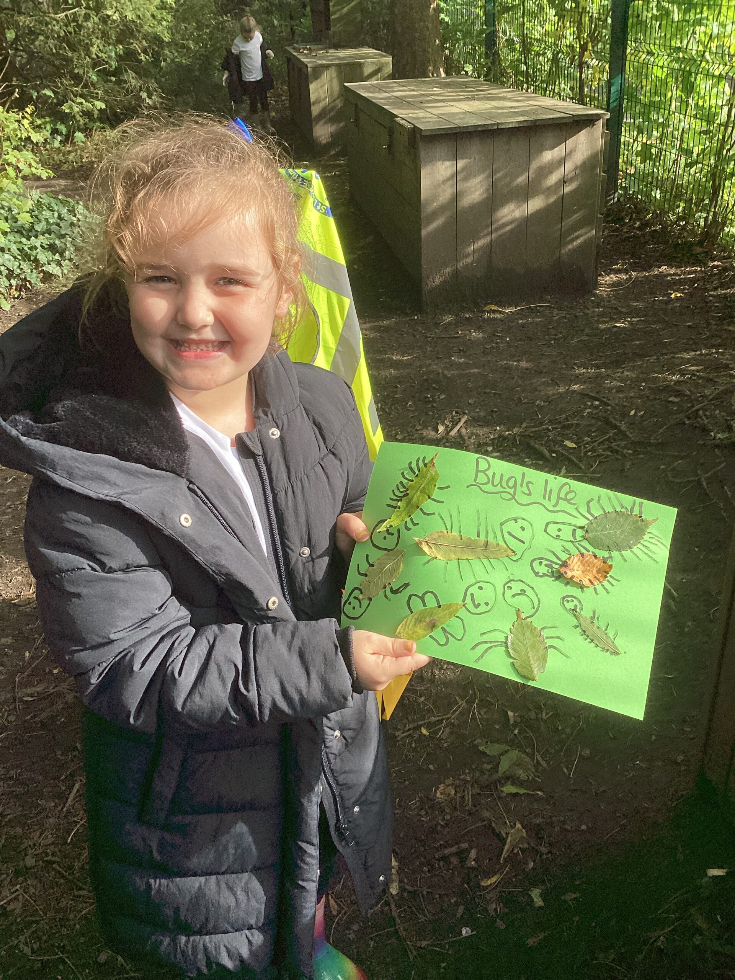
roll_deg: +6.3
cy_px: 490
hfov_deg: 45.4
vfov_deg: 58.4
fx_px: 878
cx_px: 368
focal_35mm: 31
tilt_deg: -31.2
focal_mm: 3.3
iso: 25
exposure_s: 1/554
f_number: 2.4
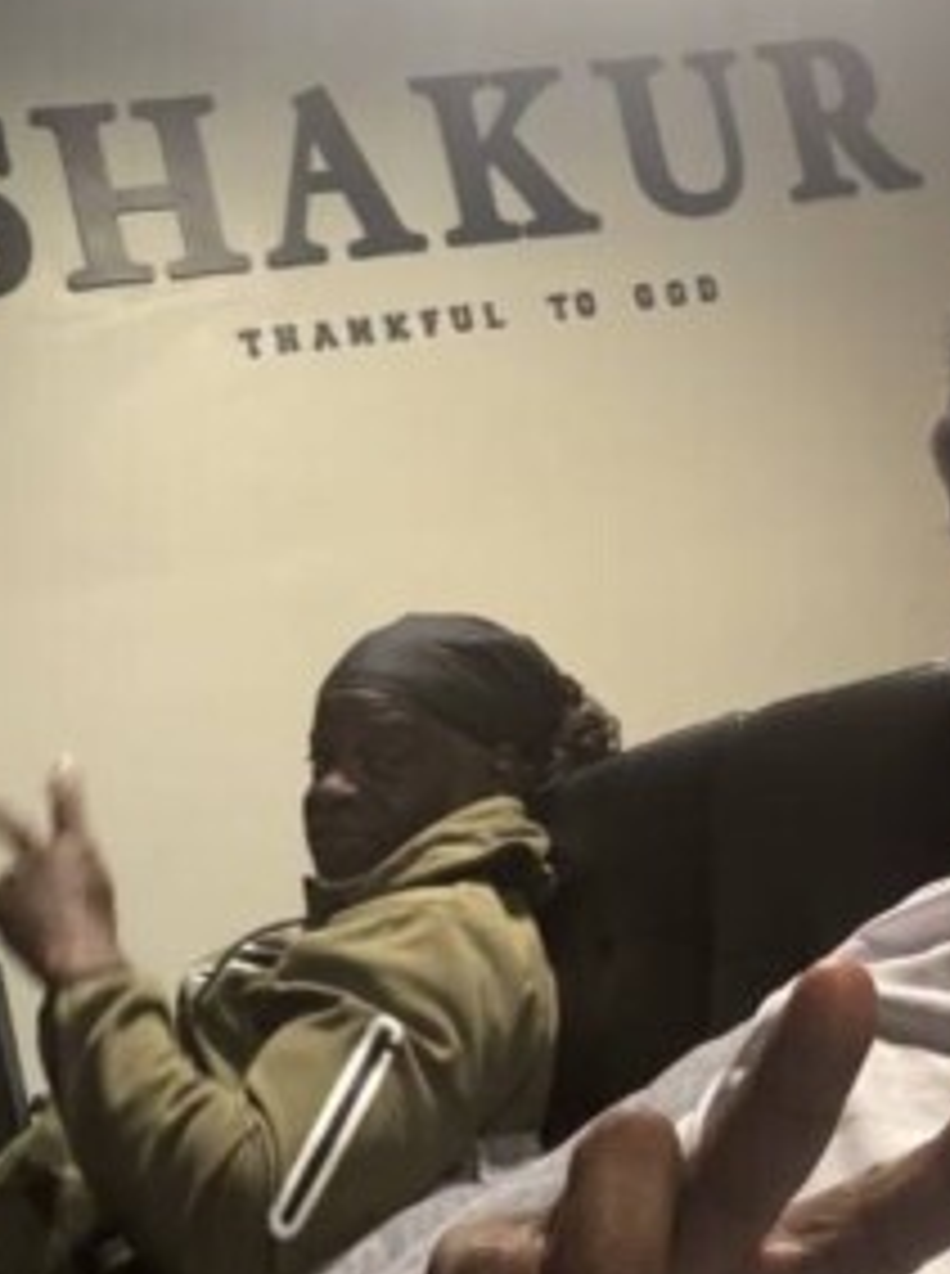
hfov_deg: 27.3
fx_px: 1947
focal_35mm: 53
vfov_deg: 36.2
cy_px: 630
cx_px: 633
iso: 320
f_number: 1.9
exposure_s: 1/30
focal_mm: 2.69
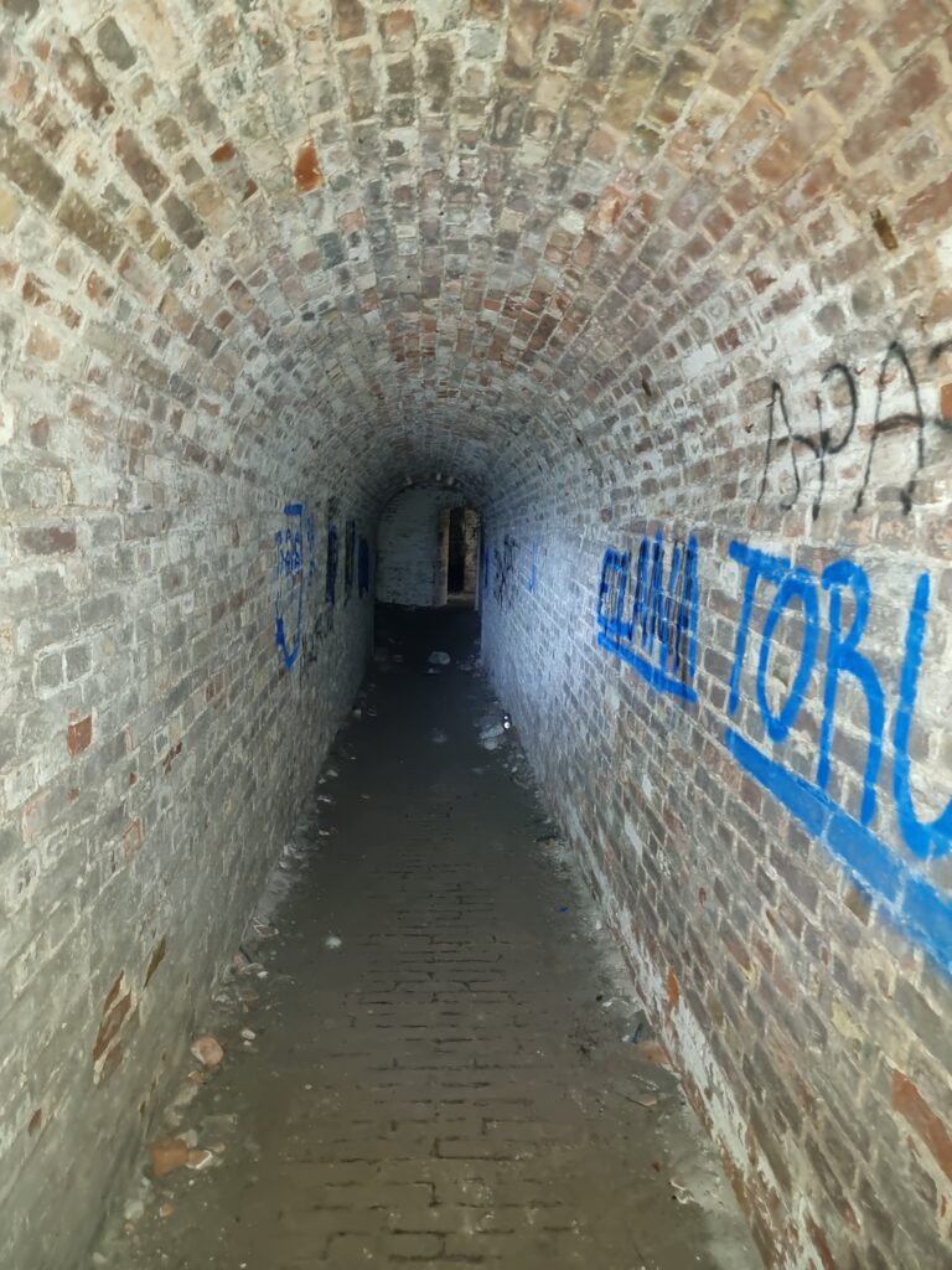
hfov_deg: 56.8
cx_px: 476
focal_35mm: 24
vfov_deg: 71.6
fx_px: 880
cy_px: 635
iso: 1250
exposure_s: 1/25
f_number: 1.8
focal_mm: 6.7
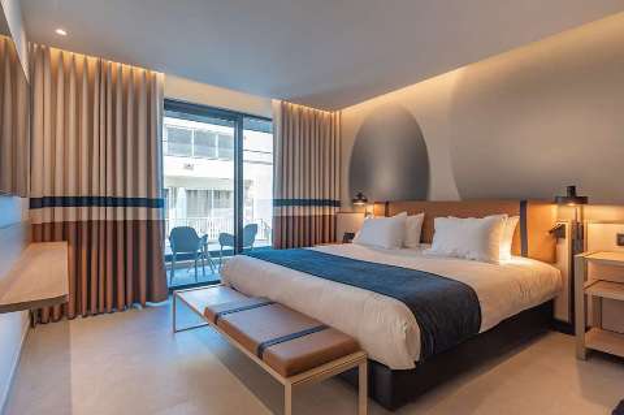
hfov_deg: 90.1
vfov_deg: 67.3
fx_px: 312
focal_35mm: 18
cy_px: 208
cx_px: 312
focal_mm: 18
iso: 100
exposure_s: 1/50
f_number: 9
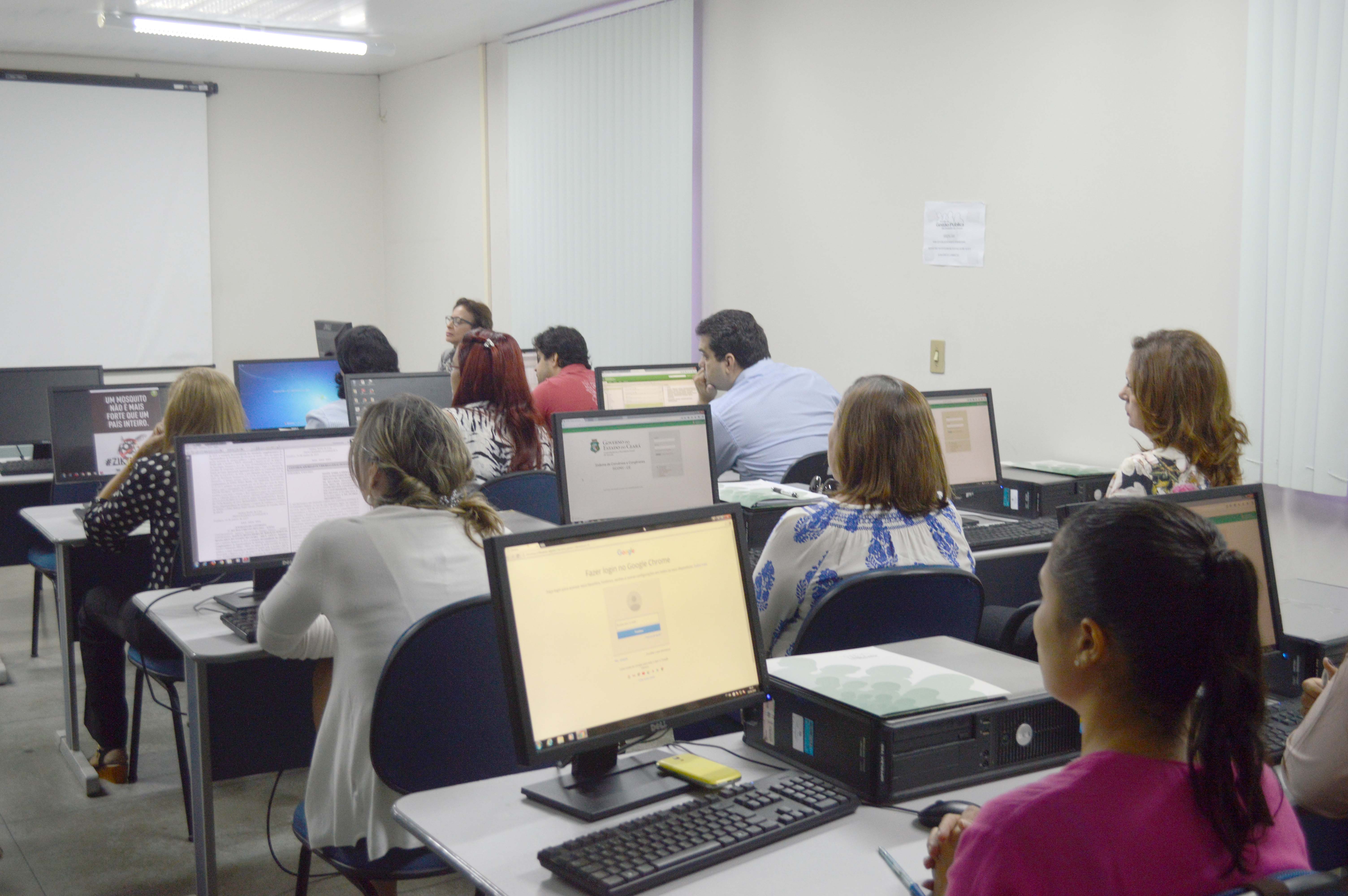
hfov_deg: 49.6
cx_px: 674
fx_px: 1459
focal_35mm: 39
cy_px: 448
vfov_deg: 34.1
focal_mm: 26
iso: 640
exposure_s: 1/60
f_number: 4.2
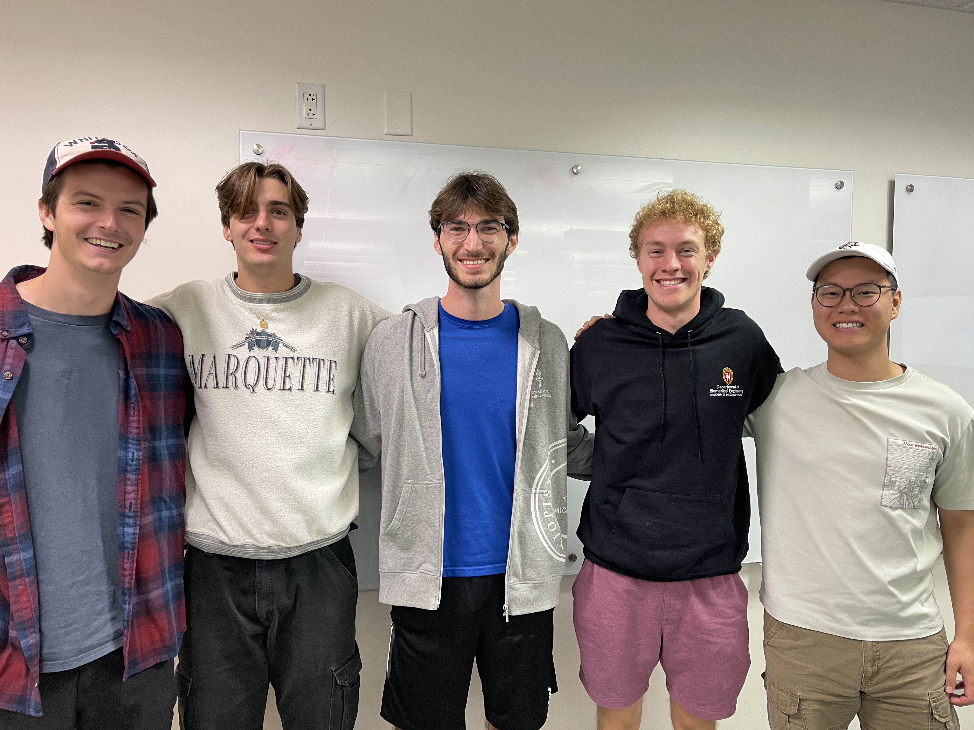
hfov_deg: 67.3
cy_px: 365
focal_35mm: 26
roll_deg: -0.3
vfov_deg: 53.1
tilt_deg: -3.2
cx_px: 487
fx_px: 732
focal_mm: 5.1
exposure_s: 1/60
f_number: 1.6
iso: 100
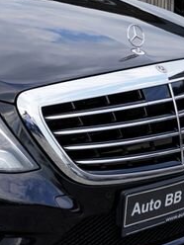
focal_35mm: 103
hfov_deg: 13.7
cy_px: 69
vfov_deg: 19.0
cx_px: -65
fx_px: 730
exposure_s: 1/160
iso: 100
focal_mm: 26
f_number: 6.3
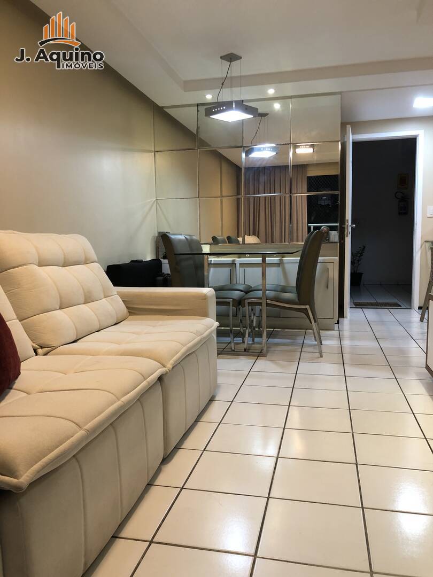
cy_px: 288
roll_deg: +1.5
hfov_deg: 49.7
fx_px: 467
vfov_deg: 63.4
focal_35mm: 28
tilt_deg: -5.6
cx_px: 216
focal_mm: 4
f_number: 1.8
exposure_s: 1/15
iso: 50
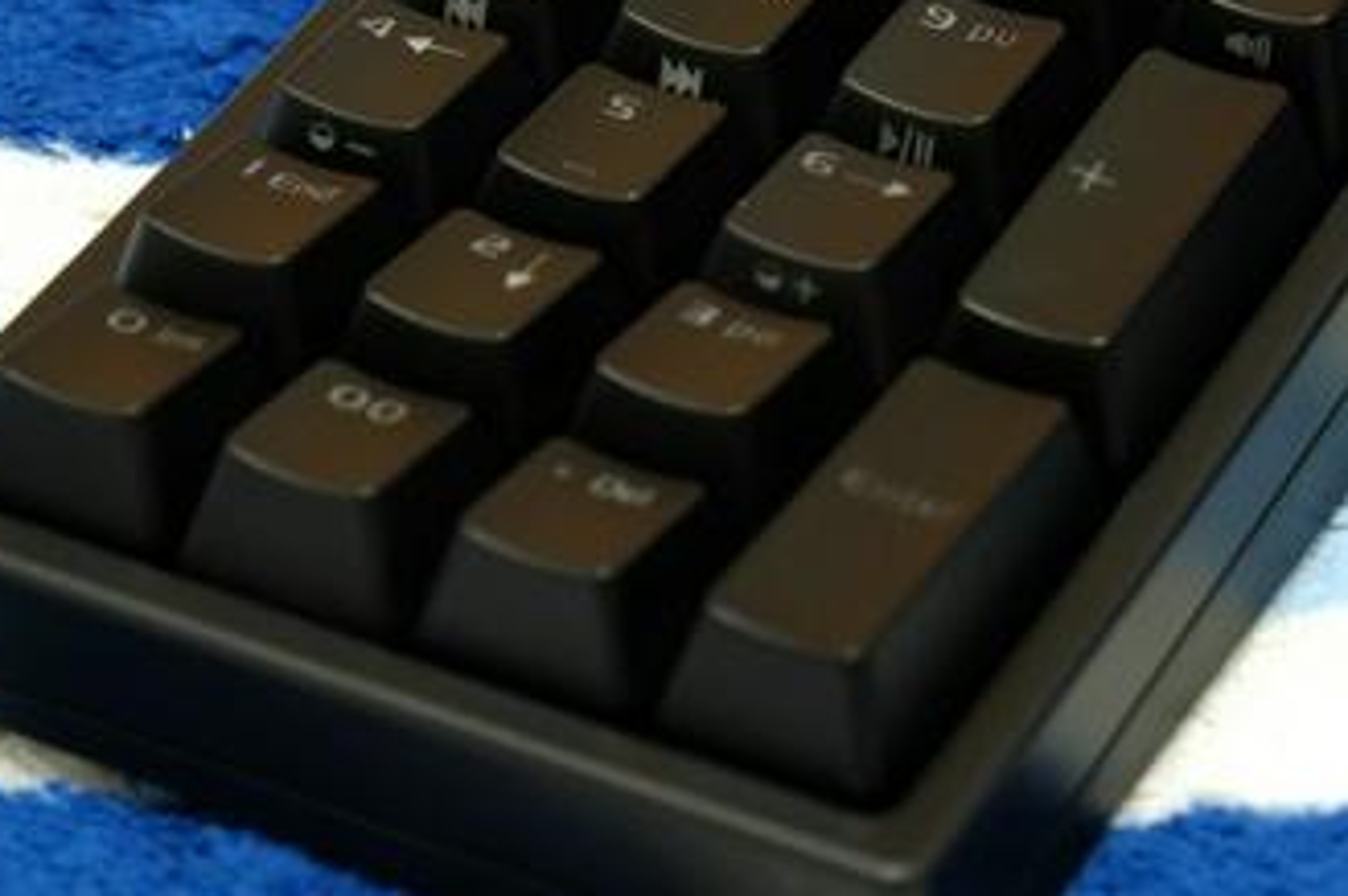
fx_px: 5798
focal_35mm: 155
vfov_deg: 8.8
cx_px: 999
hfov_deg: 13.2
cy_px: 222
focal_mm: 55
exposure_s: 2
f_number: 5.6
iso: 100
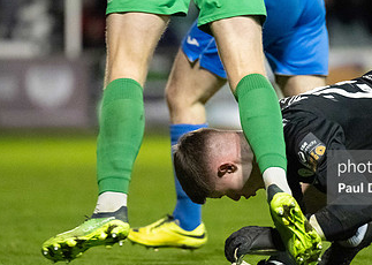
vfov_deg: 2.9
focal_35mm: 501
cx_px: 211
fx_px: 5288
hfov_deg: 4.0
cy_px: 152
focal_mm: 200
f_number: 2.8
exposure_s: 1/1250
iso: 8000
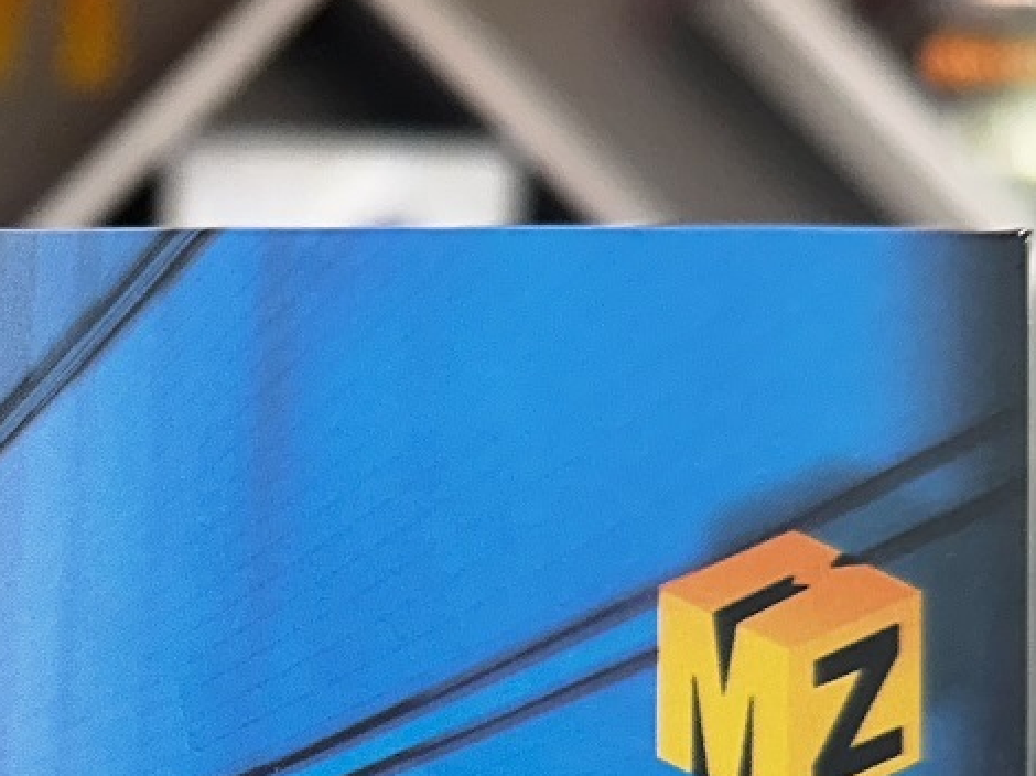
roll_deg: +0.4
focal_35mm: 103
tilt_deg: -0.1
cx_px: -366
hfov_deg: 17.7
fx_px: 3081
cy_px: 950
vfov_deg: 13.9
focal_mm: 6.86
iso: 160
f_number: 1.78
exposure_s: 1/100
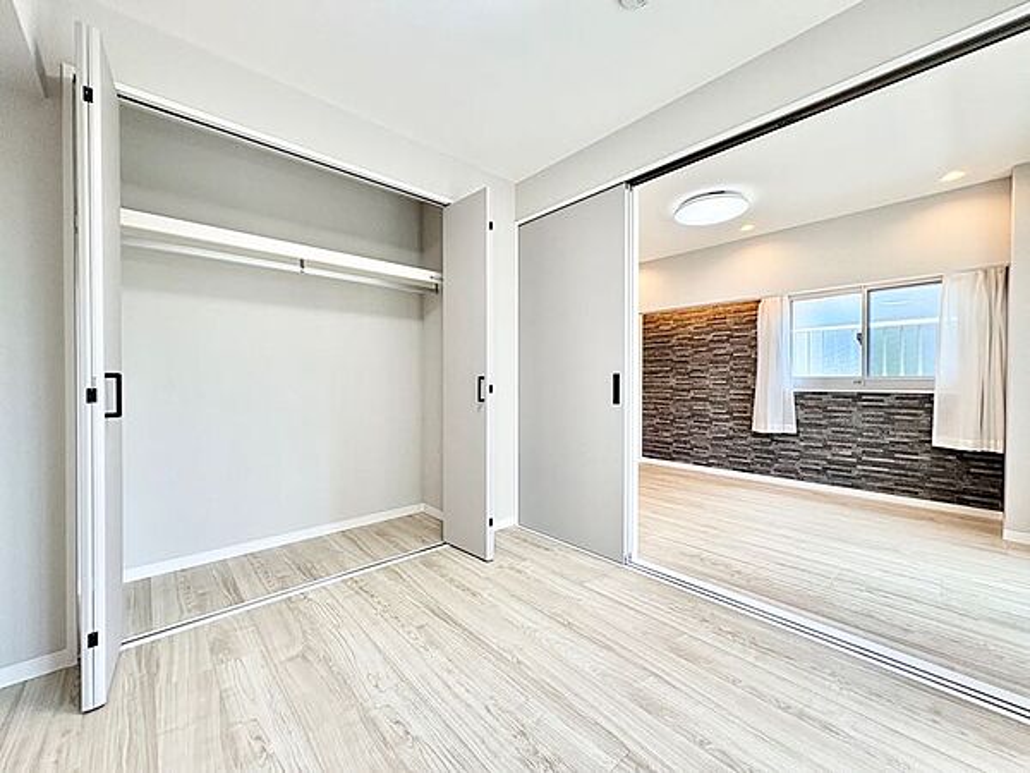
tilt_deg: -1.0
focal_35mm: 14
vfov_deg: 85.7
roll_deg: +0.8
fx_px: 417
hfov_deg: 102.1
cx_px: 515
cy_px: 386
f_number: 2.2
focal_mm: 2.22
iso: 80
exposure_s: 1/99
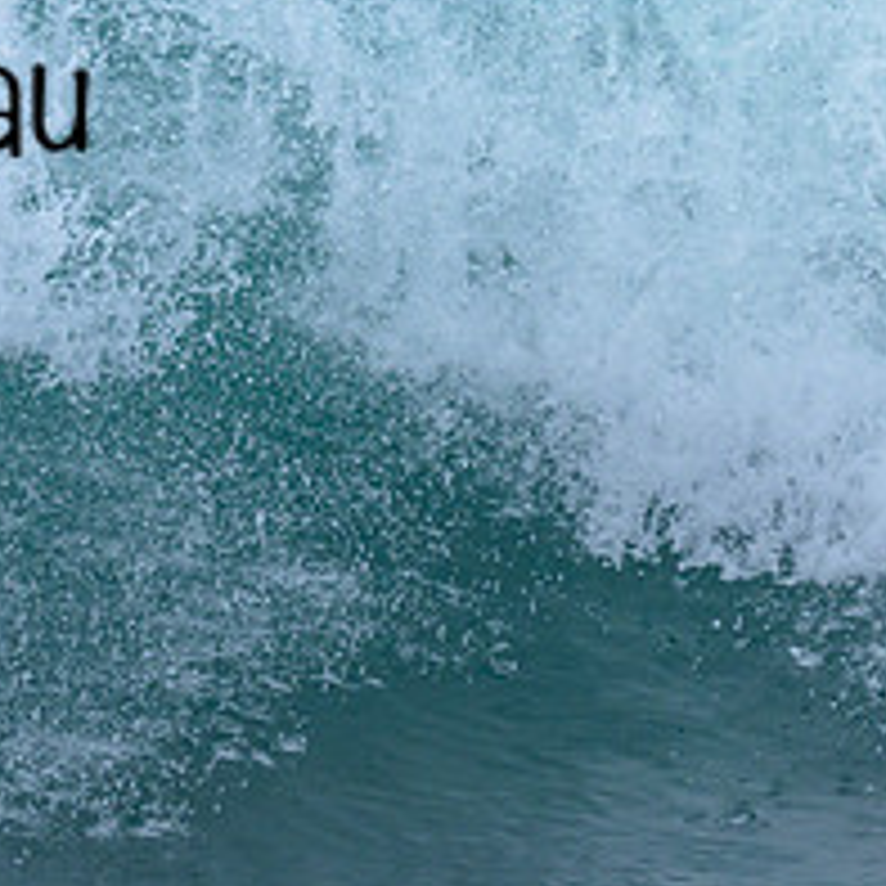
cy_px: -180
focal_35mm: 2754
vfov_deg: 0.6
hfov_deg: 0.6
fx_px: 79749
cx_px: -543
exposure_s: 1/2500
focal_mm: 800
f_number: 6.3
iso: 320
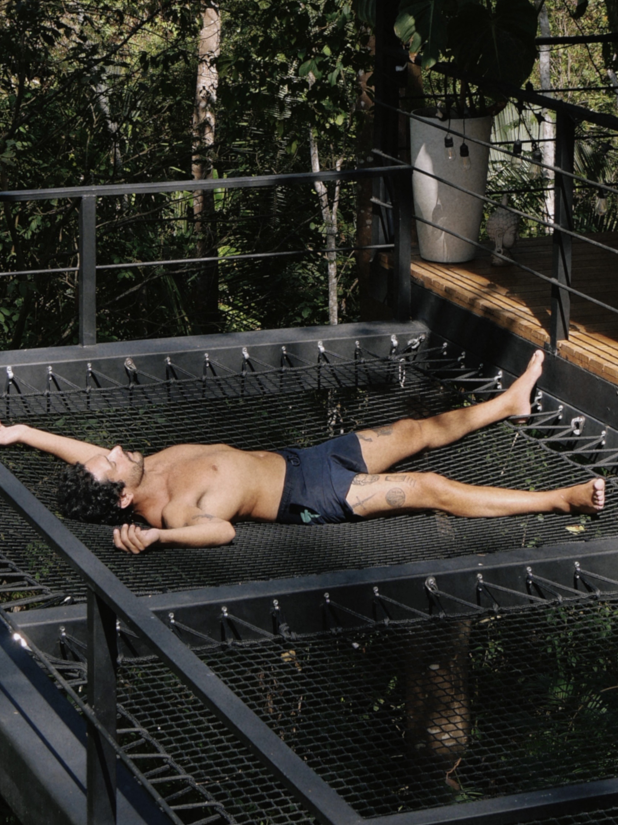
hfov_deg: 13.3
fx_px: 2643
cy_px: 214
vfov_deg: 17.6
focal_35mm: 111
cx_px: 305
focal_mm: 24
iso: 200
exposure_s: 1/250
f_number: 6.3
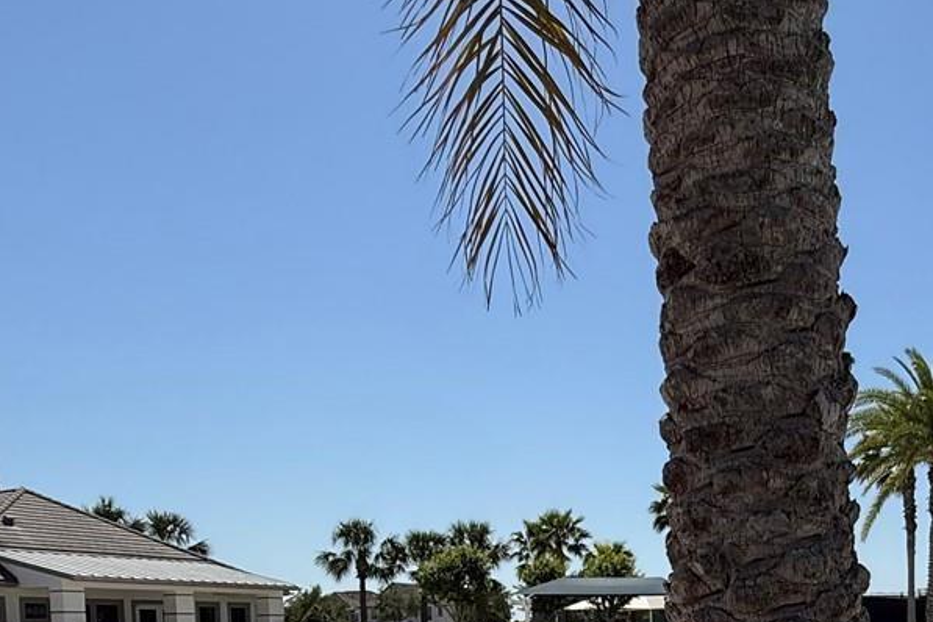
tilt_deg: -3.2
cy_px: 706
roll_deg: +0.5
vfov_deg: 30.2
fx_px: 1011
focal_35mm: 39
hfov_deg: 47.5
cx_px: 711
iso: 50
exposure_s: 1/3663
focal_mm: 2.22
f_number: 2.2
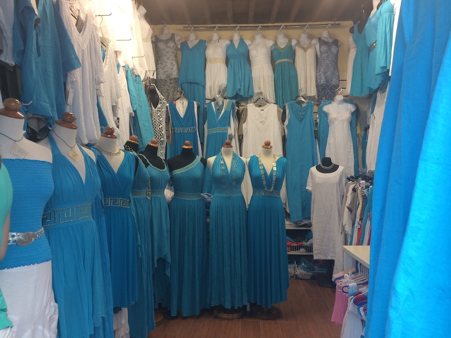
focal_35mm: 30
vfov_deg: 46.8
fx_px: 391
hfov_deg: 60.0
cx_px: 226
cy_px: 169
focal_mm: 4.12
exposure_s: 1/40
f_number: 2.2
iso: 50
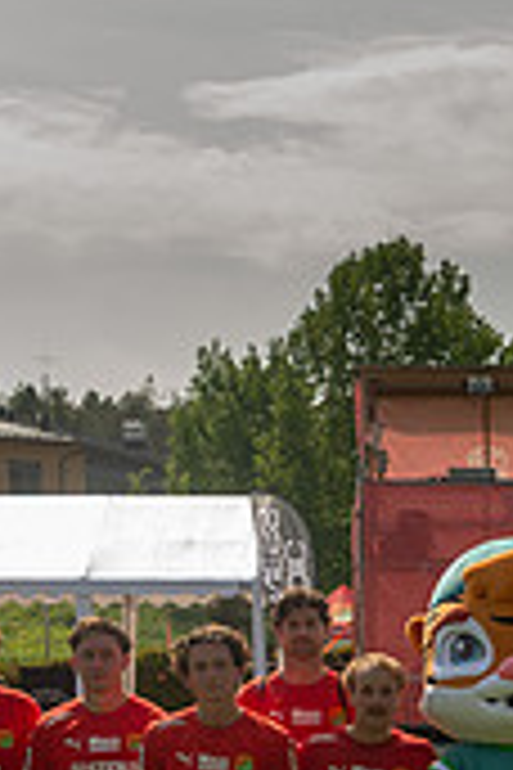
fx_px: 3056
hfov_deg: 9.4
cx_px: 721
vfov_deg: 14.0
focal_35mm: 143
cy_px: 852
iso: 200
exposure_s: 1/800
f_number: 5
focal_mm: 35
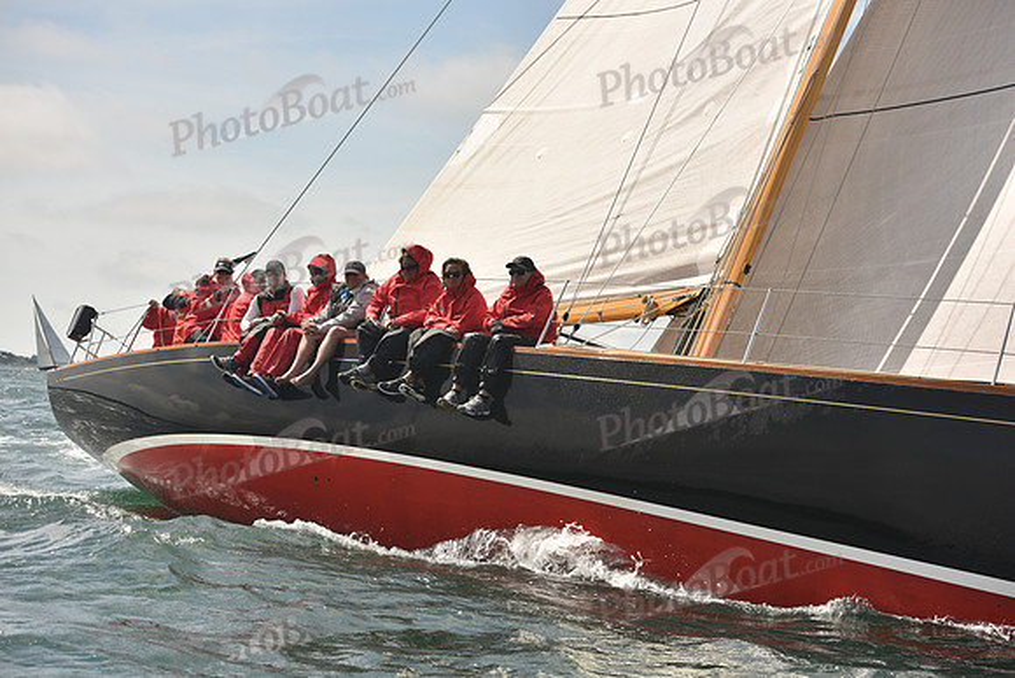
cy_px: 339
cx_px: 508
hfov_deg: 28.8
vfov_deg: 19.5
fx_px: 1974
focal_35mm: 70
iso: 320
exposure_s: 1/1250
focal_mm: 70
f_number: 5
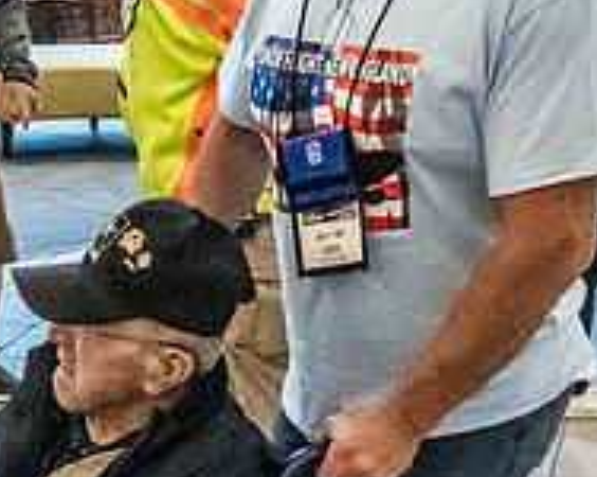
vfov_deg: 13.1
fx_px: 2047
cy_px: 484
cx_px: 140
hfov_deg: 16.5
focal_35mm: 116
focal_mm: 24
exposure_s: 1/500
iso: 20000
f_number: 6.3
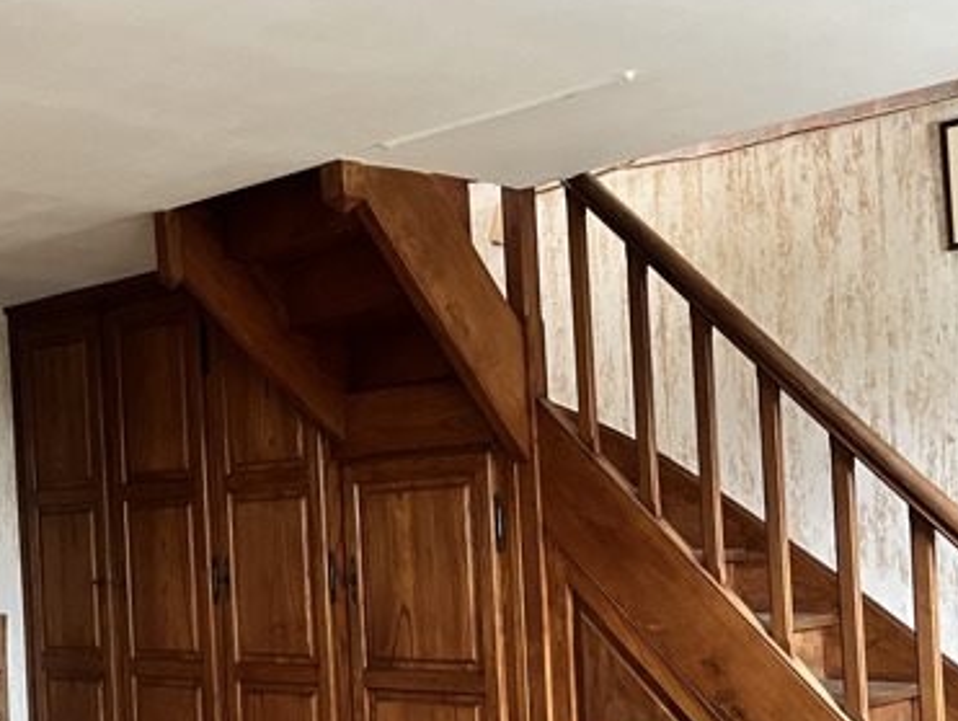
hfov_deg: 33.4
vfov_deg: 25.9
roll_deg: +2.6
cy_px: 532
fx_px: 1551
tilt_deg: -0.6
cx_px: 207
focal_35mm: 56
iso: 400
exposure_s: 1/33
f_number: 1.6
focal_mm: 5.1
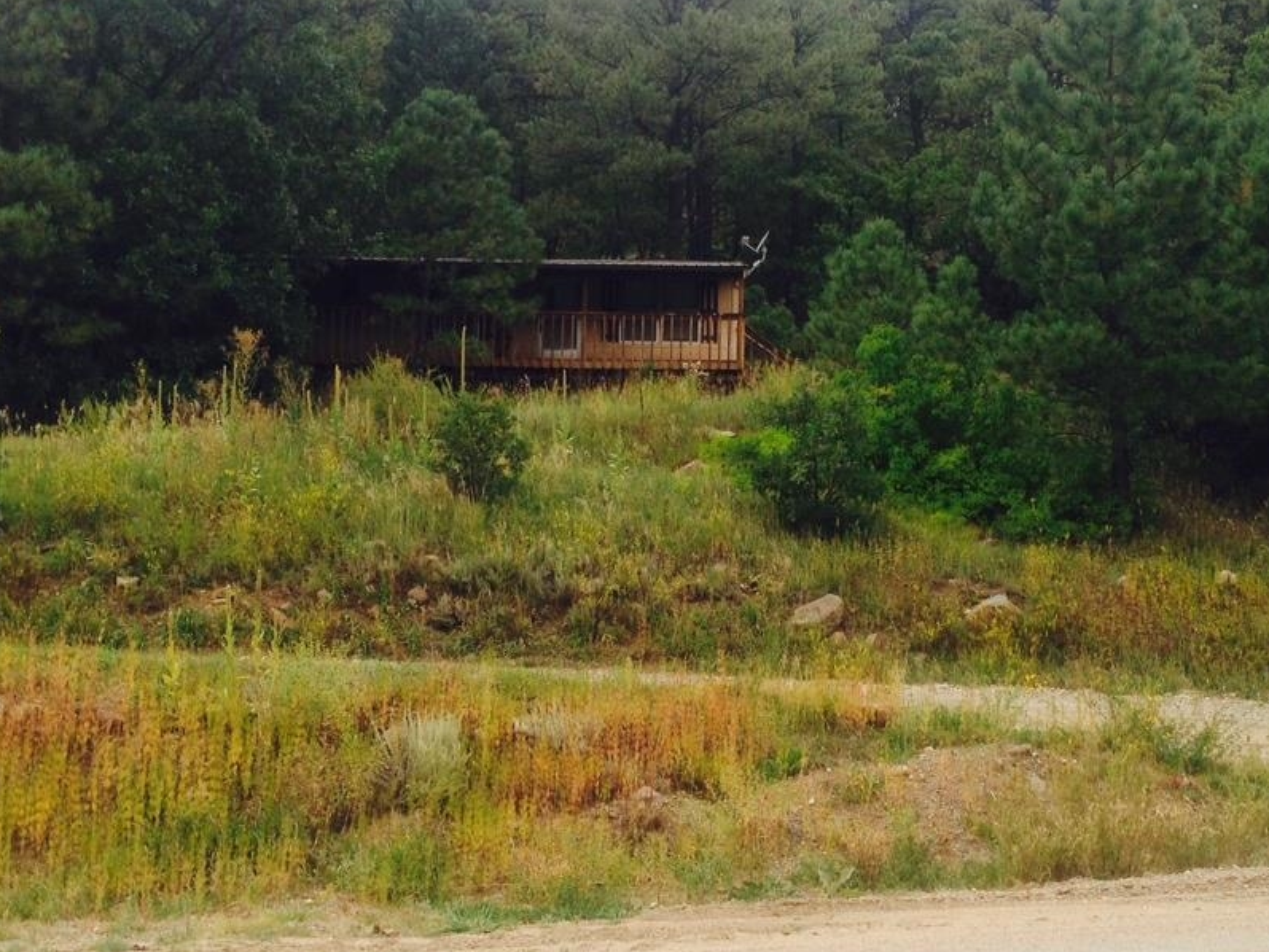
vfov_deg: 27.5
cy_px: 392
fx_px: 1943
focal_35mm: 53
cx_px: 758
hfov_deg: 36.0
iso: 50
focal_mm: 4.12
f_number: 2.4
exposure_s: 1/417
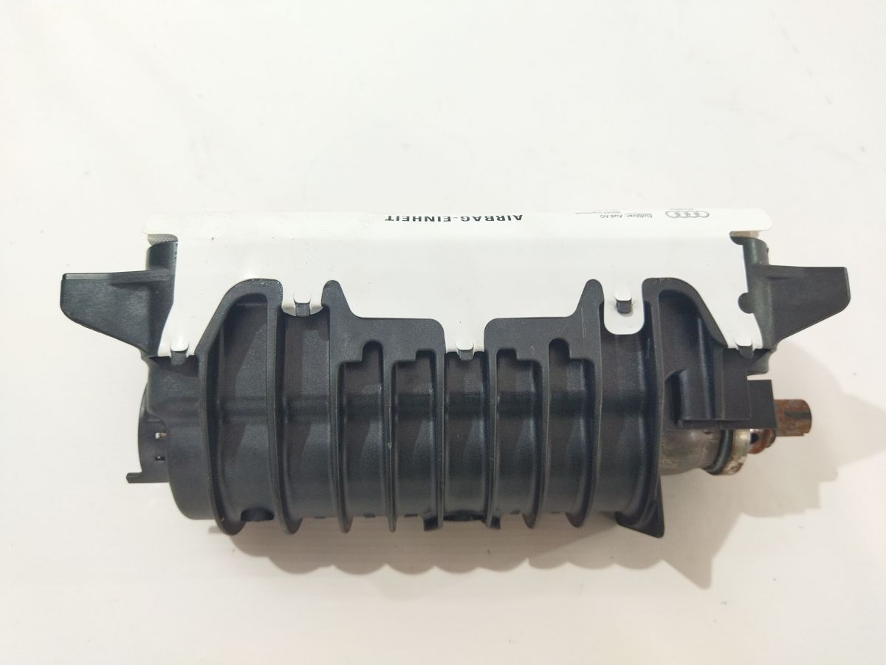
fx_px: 691
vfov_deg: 51.4
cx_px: 443
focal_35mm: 27
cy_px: 332
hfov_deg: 65.3
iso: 142
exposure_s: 1/50
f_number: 1.79
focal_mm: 4.71
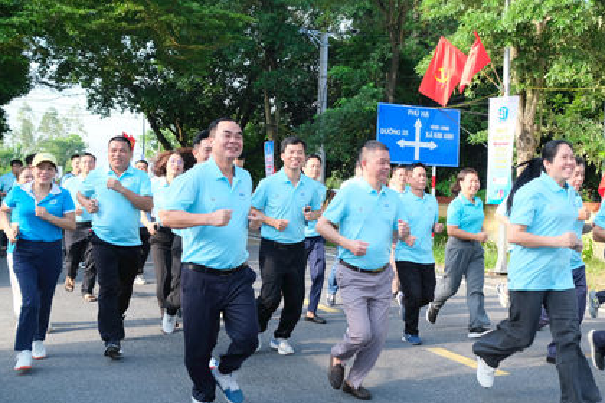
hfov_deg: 43.2
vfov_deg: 29.9
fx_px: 756
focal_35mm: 45
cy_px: 199
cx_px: 386
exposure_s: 1/240
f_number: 4
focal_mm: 23
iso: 320
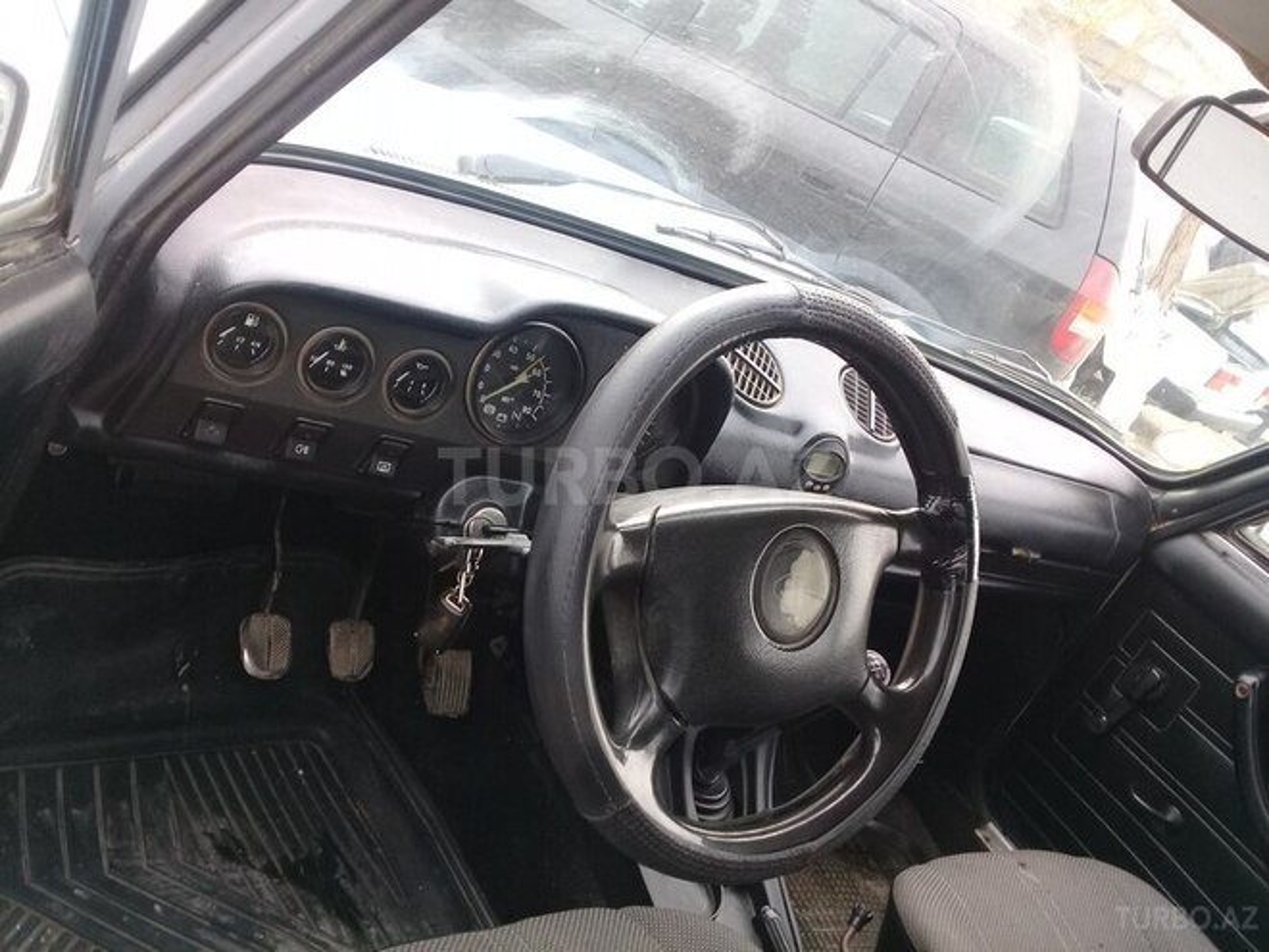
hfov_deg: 58.4
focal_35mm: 31
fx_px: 1136
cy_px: 476
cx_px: 634
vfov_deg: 45.4
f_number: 2.2
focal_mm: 3.3
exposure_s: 1/33
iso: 50
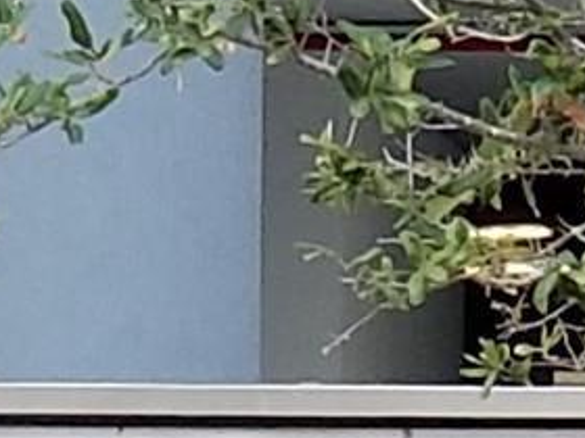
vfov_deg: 4.9
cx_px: 209
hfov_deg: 6.7
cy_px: 784
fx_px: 5019
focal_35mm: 297
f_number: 2.4
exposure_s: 1/81
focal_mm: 6
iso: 25
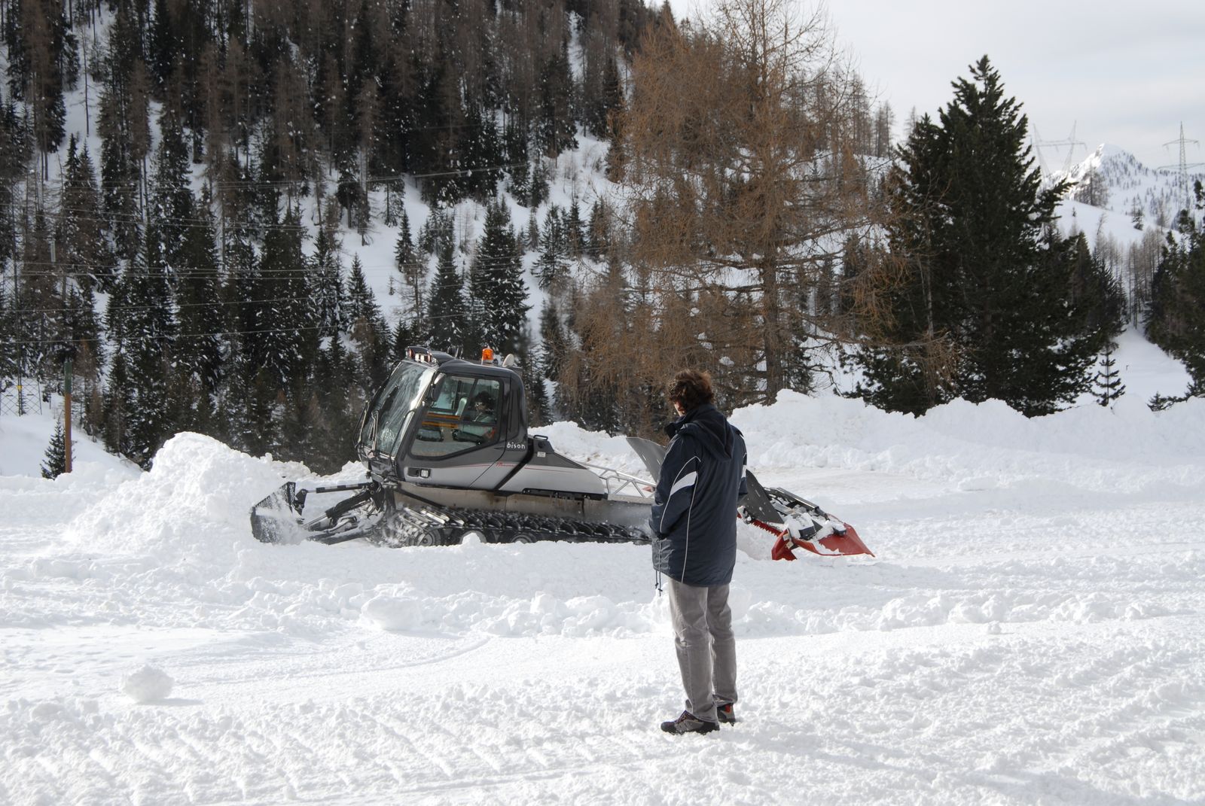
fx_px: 2111
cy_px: 403
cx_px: 602
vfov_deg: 21.6
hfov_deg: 31.9
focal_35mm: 63
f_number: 8
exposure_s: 1/200
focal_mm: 42
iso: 100
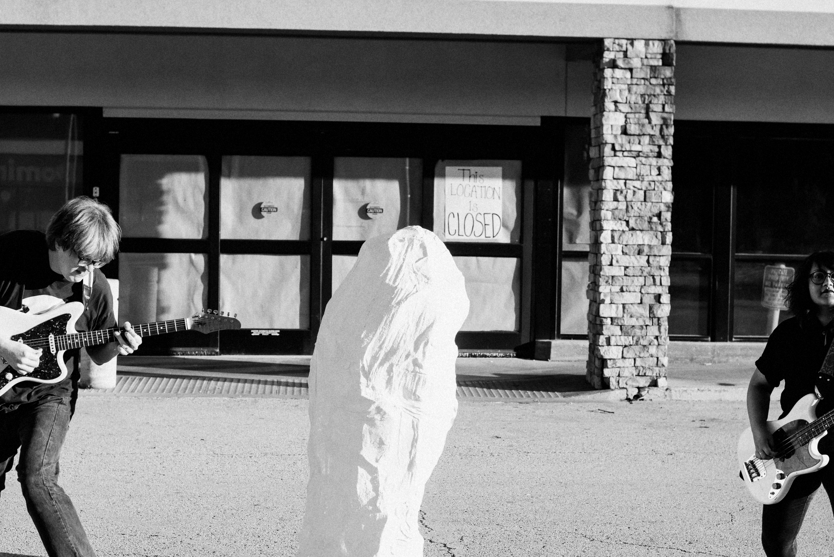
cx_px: 458
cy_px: 343
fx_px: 1668
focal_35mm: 72
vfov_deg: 18.9
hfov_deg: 28.1
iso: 100
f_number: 5.6
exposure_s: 1/800
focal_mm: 50
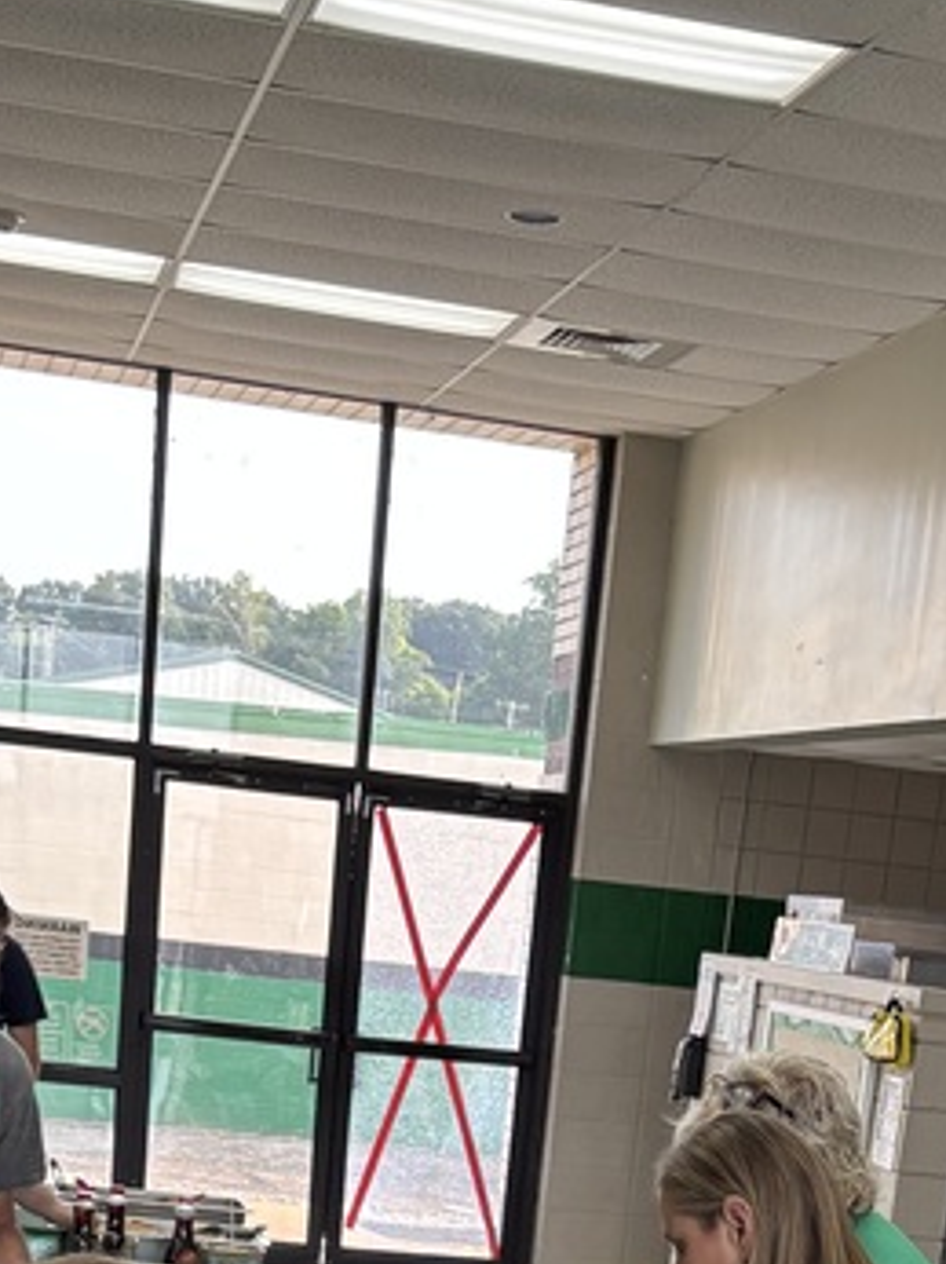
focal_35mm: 77
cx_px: 522
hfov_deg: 19.1
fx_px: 2809
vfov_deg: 21.7
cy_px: 1819
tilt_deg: -18.3
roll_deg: -7.5
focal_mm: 5.96
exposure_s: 1/120
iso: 125
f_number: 1.6
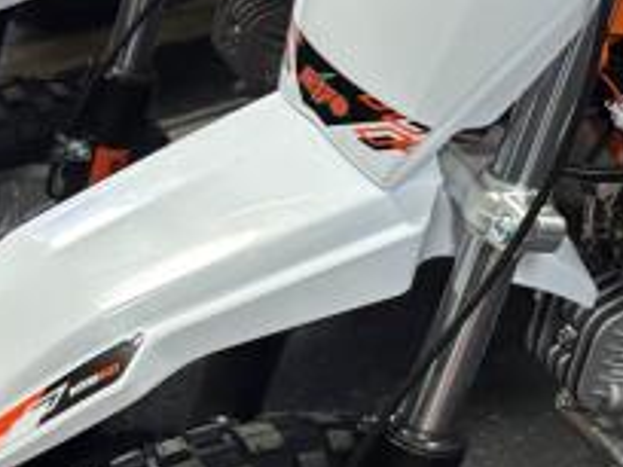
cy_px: 278
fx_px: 1836
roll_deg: +0.0
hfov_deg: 18.3
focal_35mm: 102
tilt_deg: -27.4
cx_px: 748
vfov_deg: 14.5
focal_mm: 5.96
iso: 200
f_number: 1.6
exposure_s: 1/60
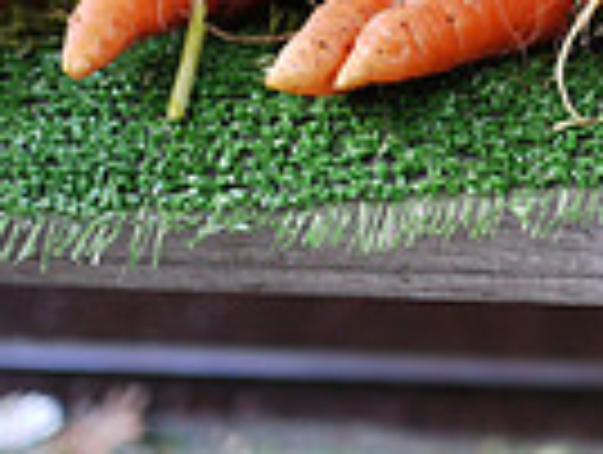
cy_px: -223
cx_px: 994
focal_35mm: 173
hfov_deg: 10.8
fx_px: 3019
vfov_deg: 8.4
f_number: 1.7
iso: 250
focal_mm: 20
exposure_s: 1/80
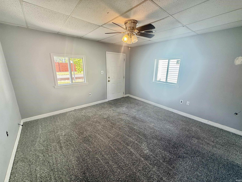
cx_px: 121
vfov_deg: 85.7
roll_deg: -0.7
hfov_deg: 102.1
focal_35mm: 14
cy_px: 91
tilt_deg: -13.9
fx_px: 98
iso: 80
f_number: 2.2
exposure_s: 1/30
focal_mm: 2.22
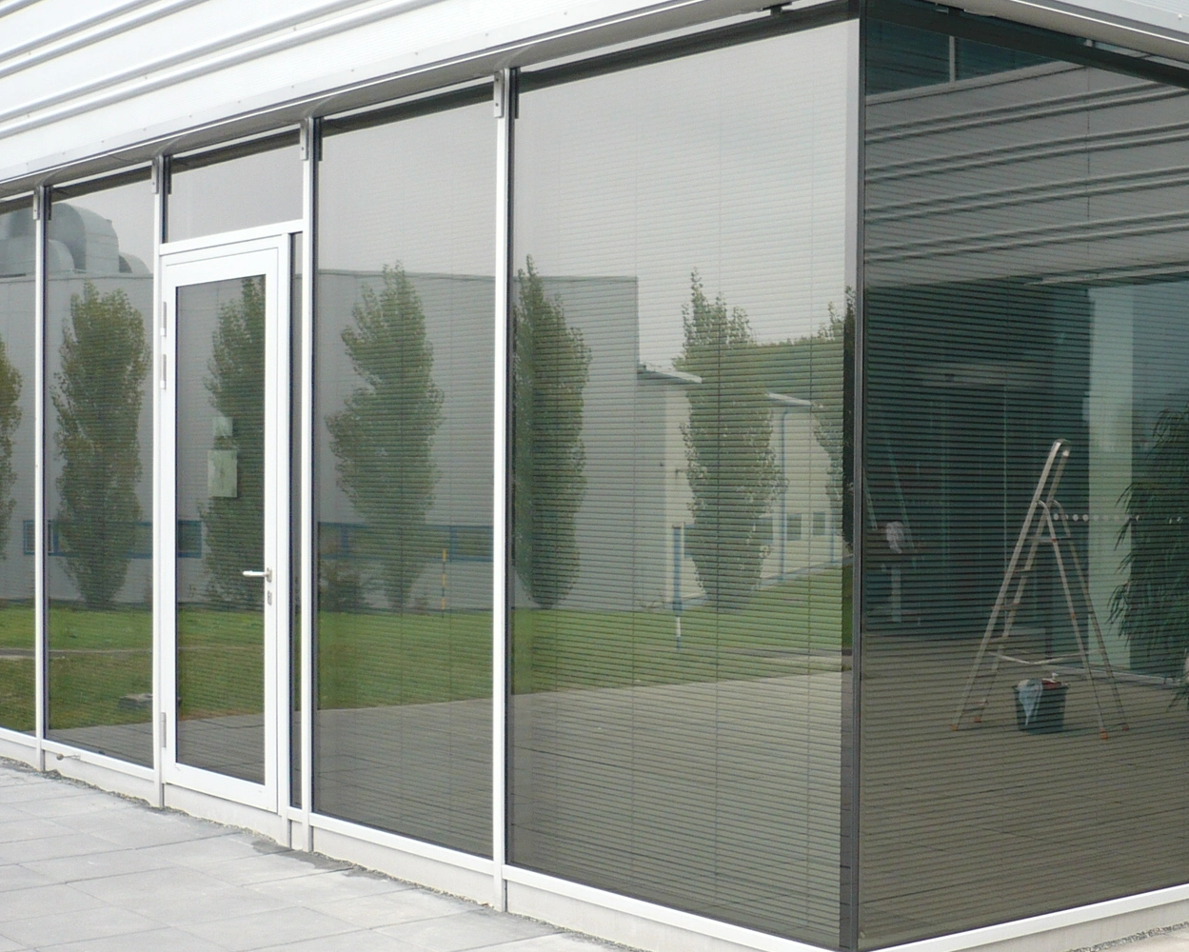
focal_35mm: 56
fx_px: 1971
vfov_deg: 27.1
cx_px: 909
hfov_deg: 32.8
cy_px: 511
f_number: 2.8
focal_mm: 5.8
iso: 100
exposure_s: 1/125
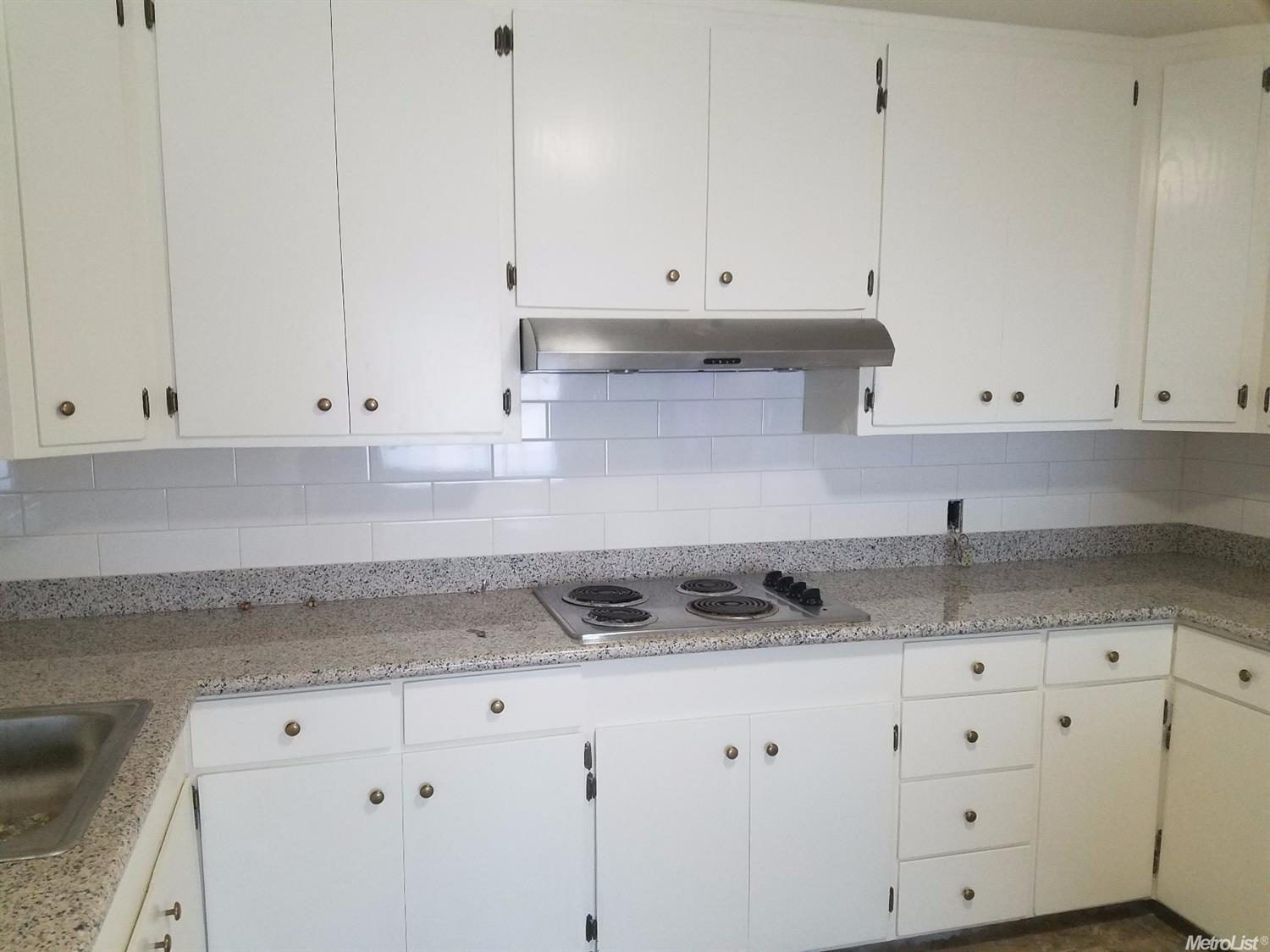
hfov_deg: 67.3
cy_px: 476
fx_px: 954
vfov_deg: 53.0
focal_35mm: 26
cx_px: 635
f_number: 1.7
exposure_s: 1/60
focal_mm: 4.2
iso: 200
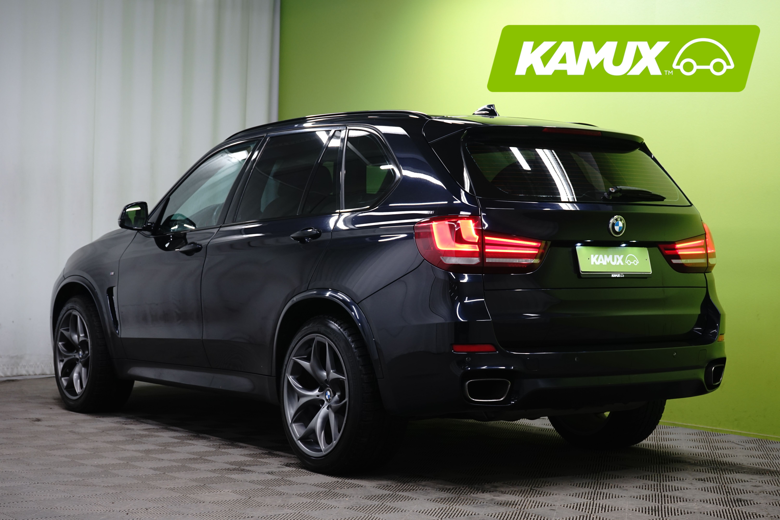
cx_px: 390
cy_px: 260
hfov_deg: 31.4
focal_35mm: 64
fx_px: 1387
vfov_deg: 21.2
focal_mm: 64
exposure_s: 1/6
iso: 500
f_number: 8
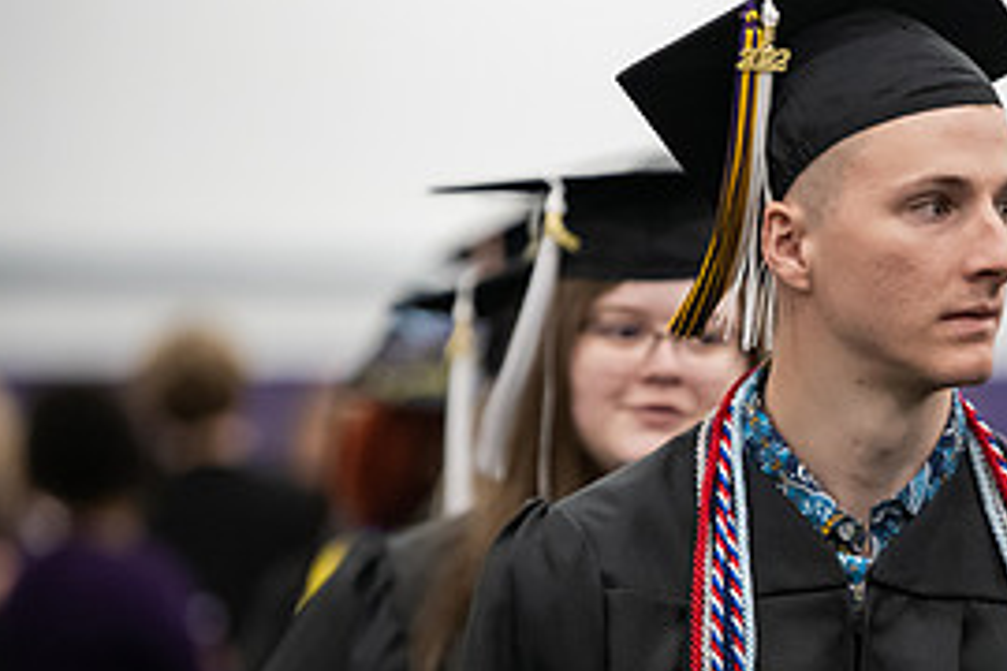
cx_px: 1000
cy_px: 472
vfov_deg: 3.6
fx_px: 10824
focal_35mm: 387
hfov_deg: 5.3
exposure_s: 1/200
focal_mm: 180
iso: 3200
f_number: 3.2
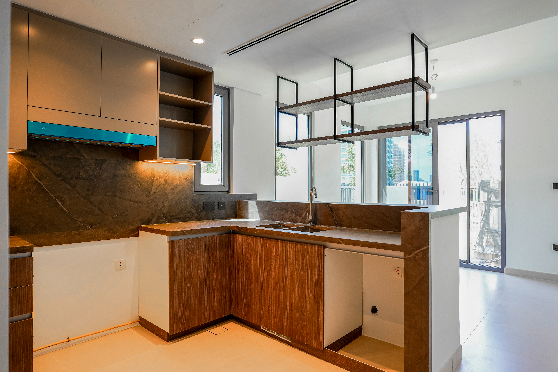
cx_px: 288
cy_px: 183
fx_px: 325
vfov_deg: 59.5
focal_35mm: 21
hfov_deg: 81.2
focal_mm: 20
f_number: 4
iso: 160
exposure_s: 1/30
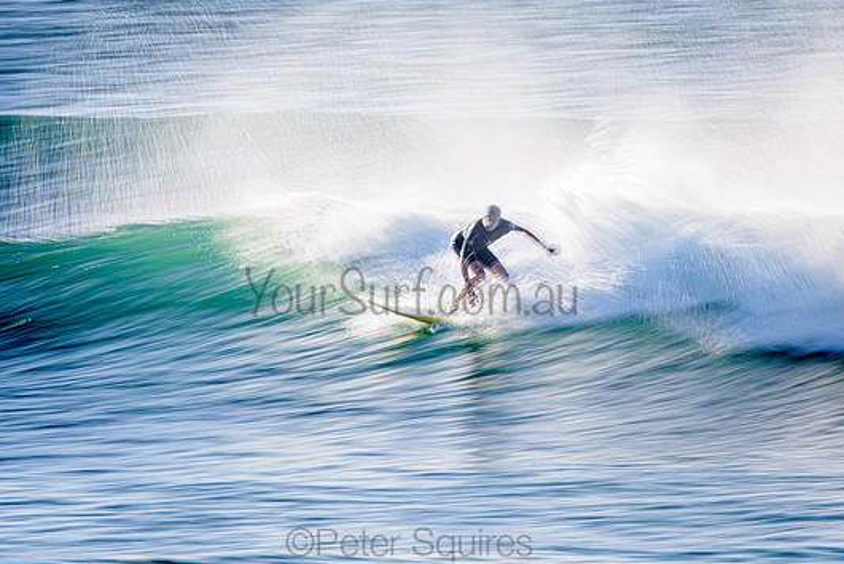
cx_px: 550
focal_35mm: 715
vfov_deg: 1.9
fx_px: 16771
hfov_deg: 2.9
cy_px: 186
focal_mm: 500
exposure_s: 1/10
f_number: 13
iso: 31
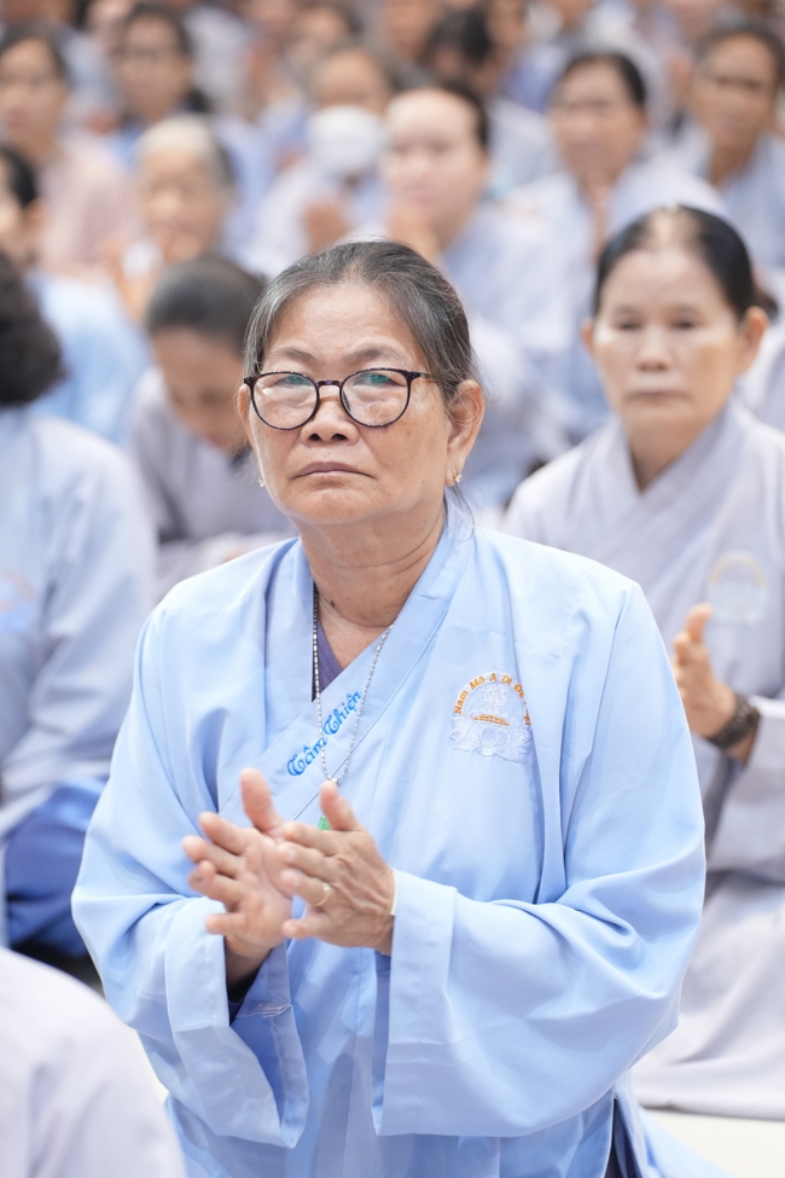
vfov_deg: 20.6
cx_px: 392
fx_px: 3238
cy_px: 589
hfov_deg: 13.8
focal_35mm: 99
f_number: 2.8
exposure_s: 1/160
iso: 3200
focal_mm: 99
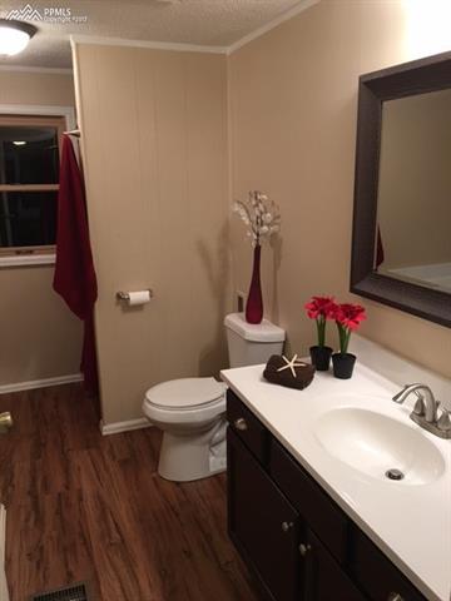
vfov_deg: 61.7
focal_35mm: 29
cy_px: 300
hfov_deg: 48.2
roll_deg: +1.0
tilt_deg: -14.3
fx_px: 504
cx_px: 226
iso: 32
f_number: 2.2
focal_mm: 4.15
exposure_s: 1/15
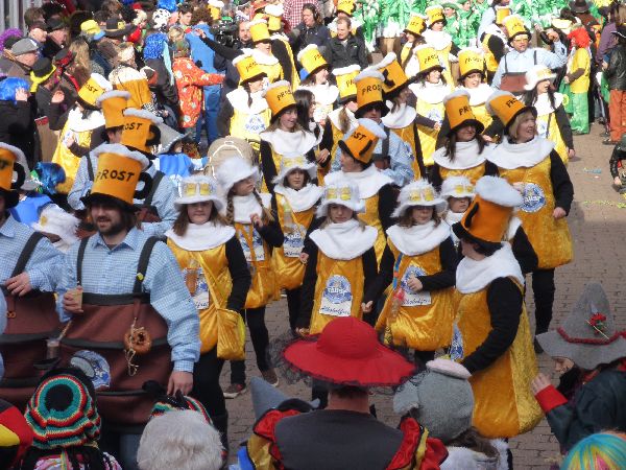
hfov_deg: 18.2
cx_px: 313
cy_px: 235
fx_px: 1953
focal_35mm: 108
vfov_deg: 13.7
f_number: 5.7
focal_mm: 19.2
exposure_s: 1/125
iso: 125
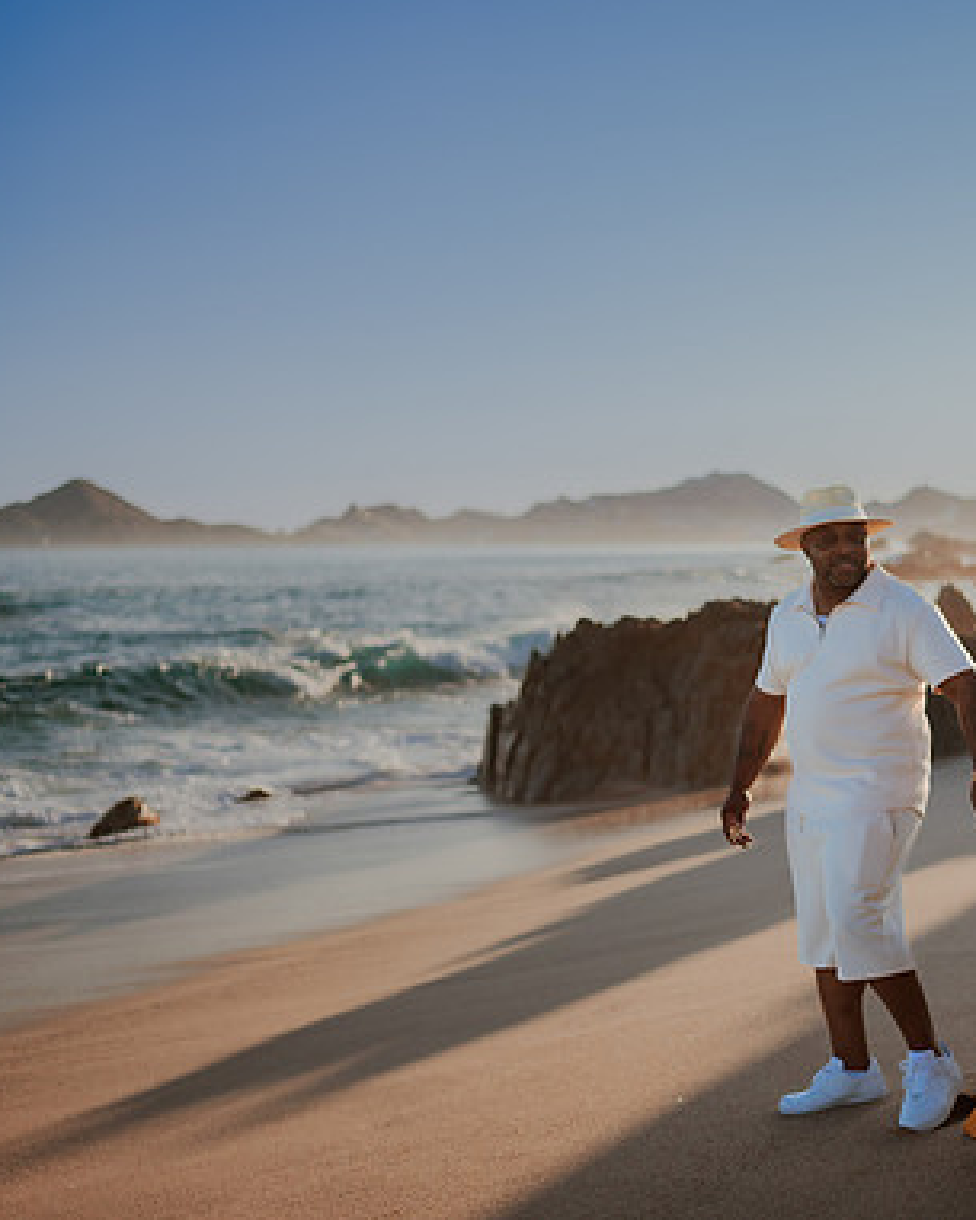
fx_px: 1805
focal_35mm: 50
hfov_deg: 29.6
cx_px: 781
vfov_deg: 37.3
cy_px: 607
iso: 100
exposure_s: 1/4000
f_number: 1.8
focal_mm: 35
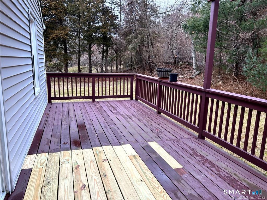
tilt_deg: -9.9
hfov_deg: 67.3
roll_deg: -1.5
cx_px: 134
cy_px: 100
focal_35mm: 26
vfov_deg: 53.1
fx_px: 201
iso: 40
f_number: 1.5
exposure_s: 1/273
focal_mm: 5.7
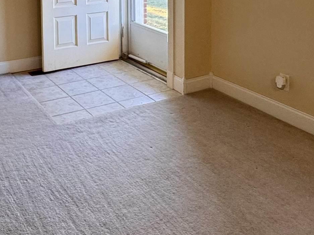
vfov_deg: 27.9
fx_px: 417
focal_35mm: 46
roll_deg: +1.1
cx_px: 70
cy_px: -41
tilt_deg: -5.1
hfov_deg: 39.8
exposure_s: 1/120
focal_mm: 2.22
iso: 200
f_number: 2.2
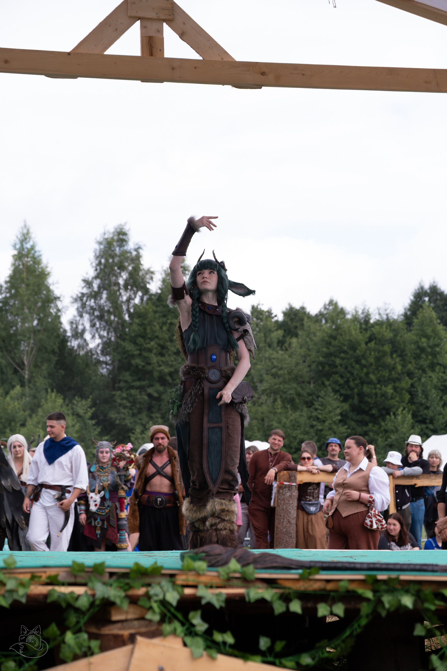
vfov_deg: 24.5
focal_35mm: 83
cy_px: 336
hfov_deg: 16.5
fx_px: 1546
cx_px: 224
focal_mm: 55
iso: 320
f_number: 4
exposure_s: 1/1250
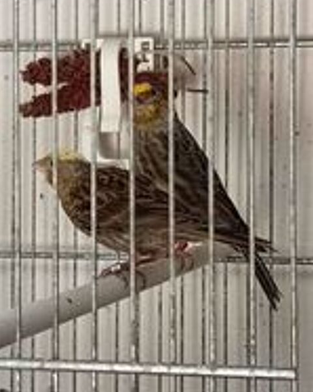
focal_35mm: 125
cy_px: 182
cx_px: 156
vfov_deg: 15.4
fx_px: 1447
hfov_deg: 12.3
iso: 417
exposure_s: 1/50
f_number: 1.75
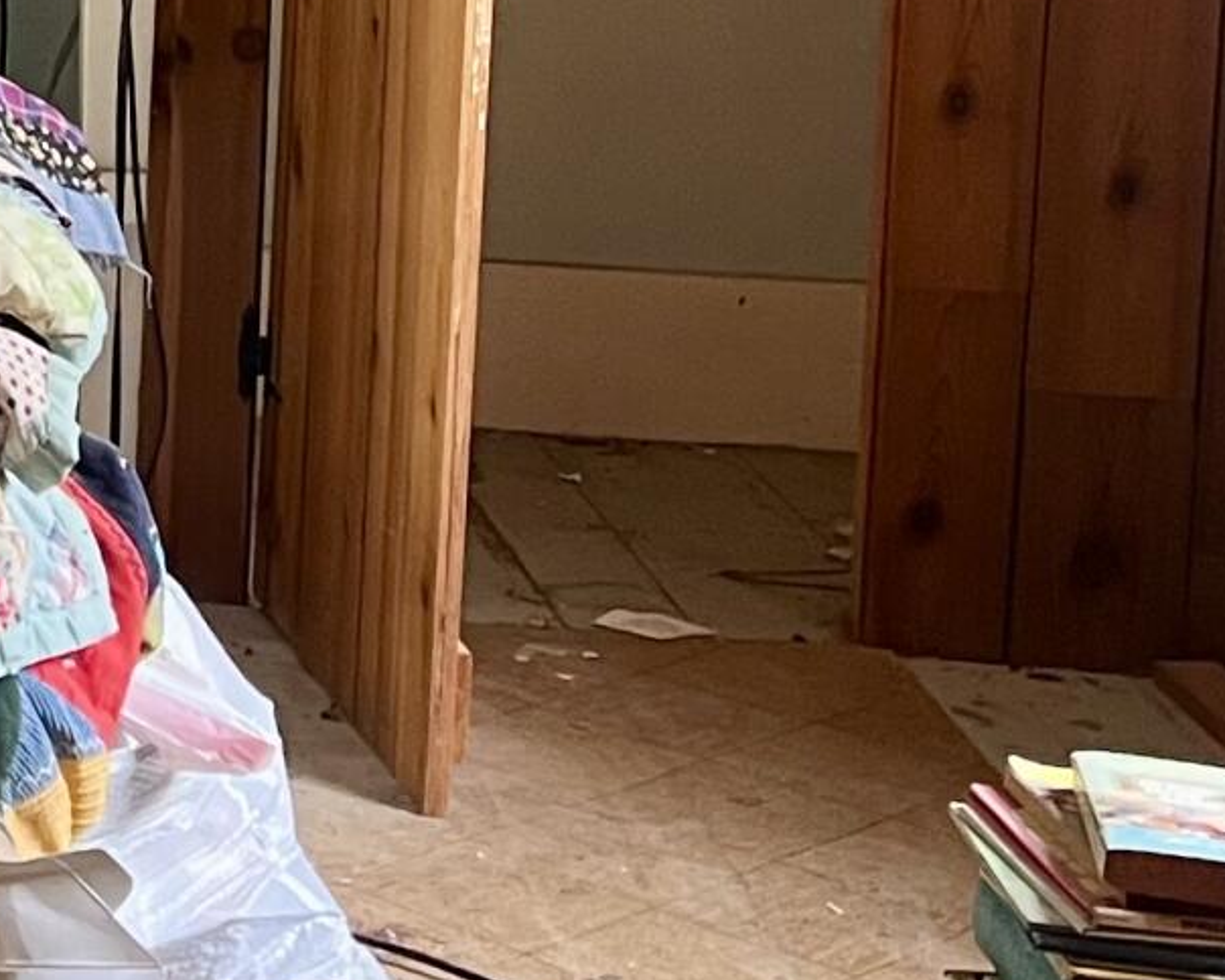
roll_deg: -1.4
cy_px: -477
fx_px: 4567
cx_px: -619
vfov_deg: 11.7
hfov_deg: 14.3
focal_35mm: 126
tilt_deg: -4.9
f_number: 1.5
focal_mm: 5.7
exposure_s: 1/60
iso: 320
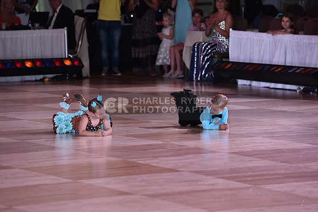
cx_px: 159
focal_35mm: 200
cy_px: 106
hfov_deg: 10.3
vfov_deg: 6.9
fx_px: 1767
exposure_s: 1/250
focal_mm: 200
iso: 1600
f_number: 5.6
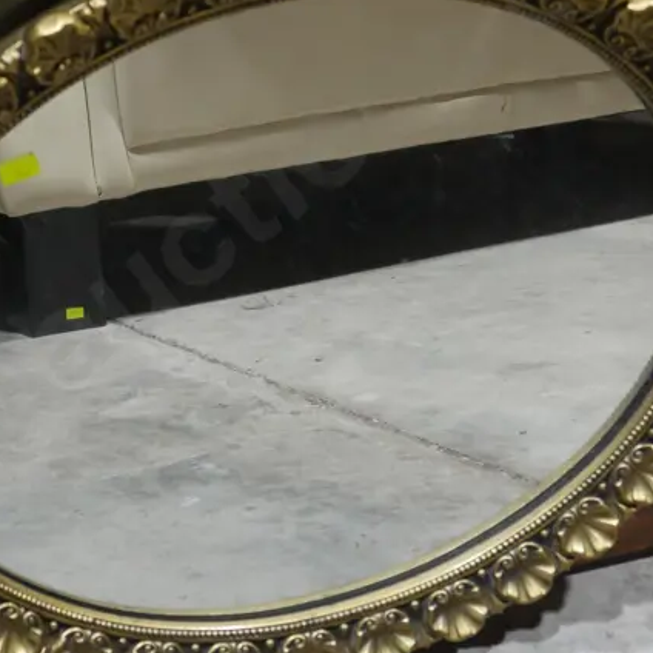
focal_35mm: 94
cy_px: 287
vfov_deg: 18.5
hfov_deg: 18.3
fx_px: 2006
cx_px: 145
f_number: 5.6
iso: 500
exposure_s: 1/60
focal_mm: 22
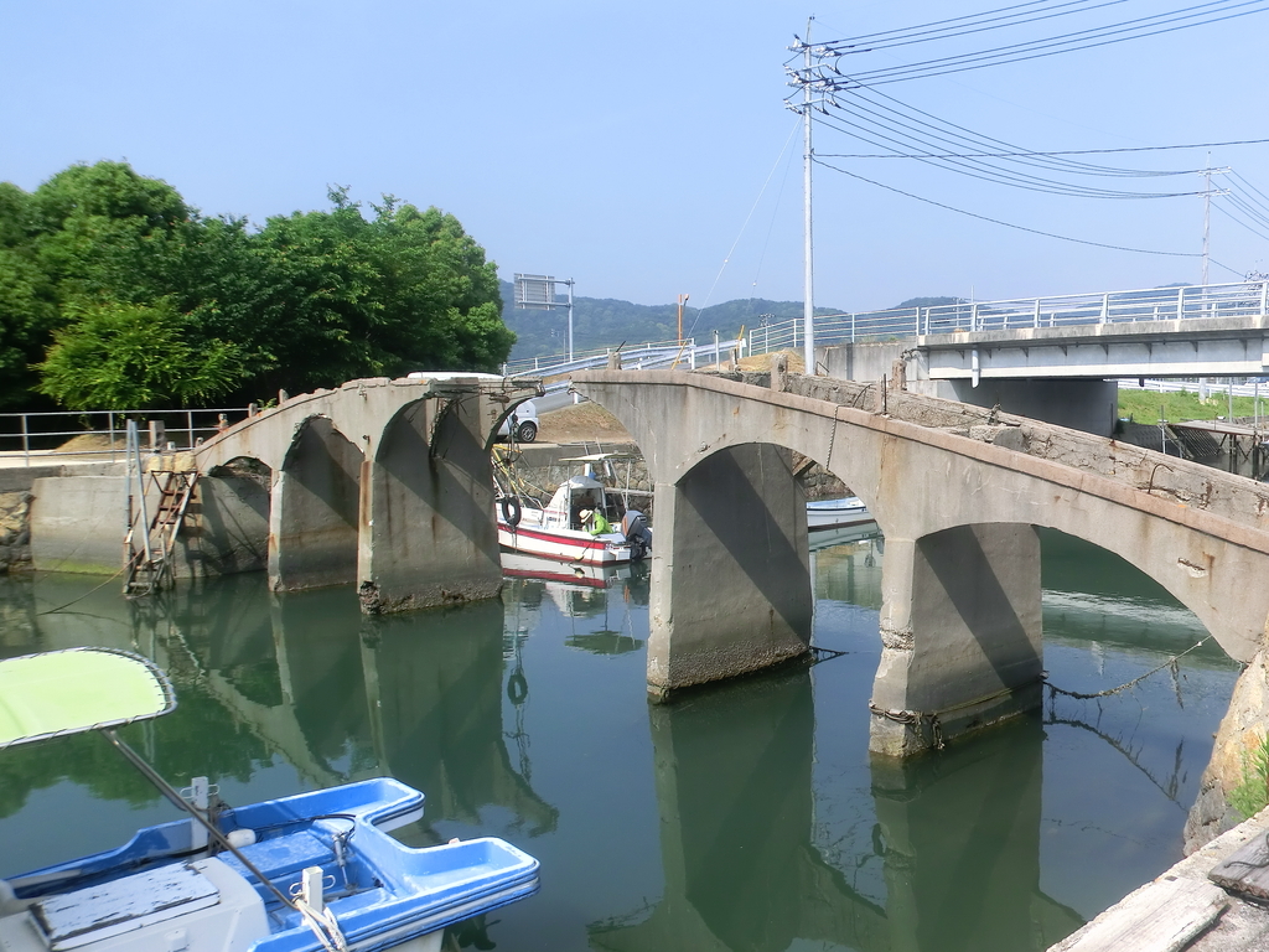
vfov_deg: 38.7
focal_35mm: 37
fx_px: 1356
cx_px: 634
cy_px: 476
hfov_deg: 50.1
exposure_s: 1/125
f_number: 9.9
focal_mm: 6.61
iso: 80
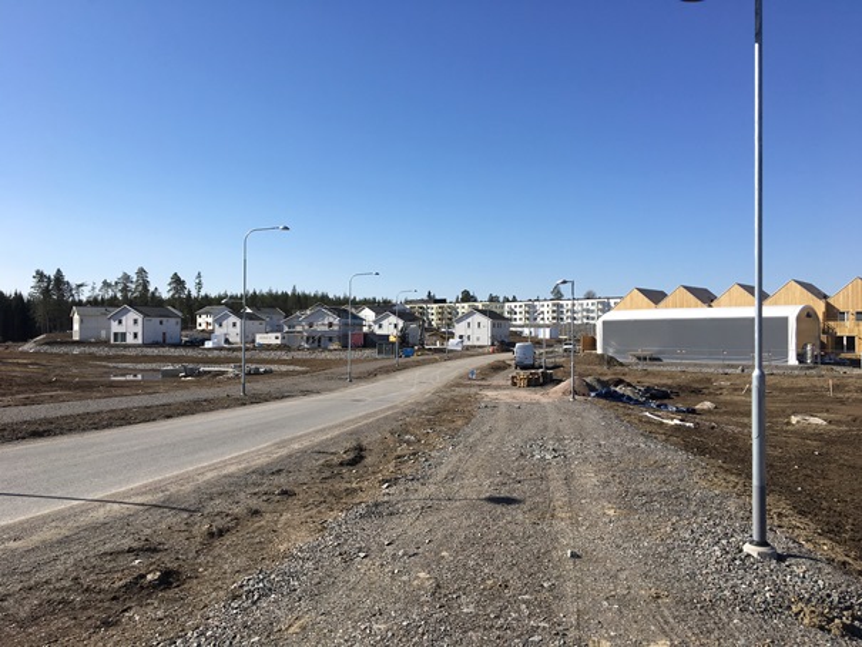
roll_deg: -0.1
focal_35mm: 29
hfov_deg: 61.6
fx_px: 722
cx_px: 431
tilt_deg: -0.8
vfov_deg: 48.2
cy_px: 324
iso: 25
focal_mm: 4.15
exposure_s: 1/2024
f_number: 2.2
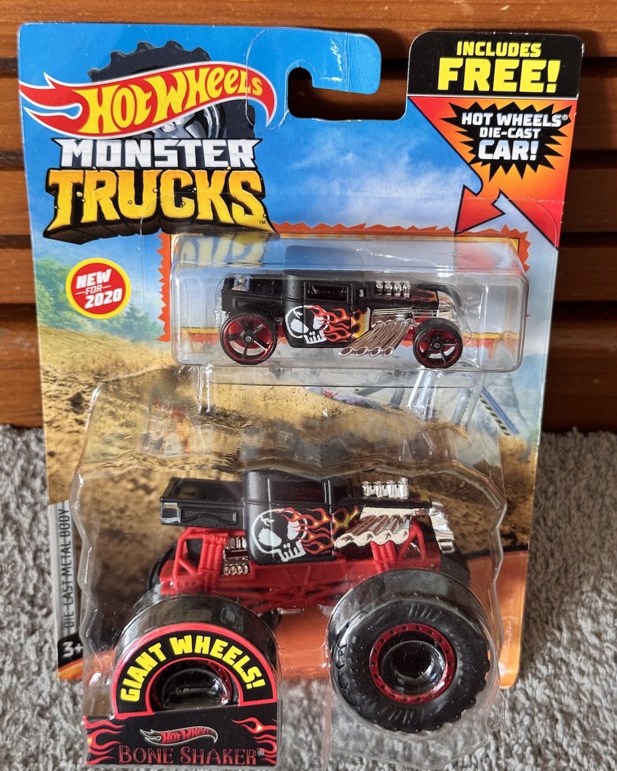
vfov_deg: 36.7
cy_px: 387
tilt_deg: -52.4
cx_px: 310
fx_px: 1164
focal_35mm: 51
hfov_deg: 29.7
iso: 320
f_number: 1.78
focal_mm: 6.76
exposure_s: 1/40
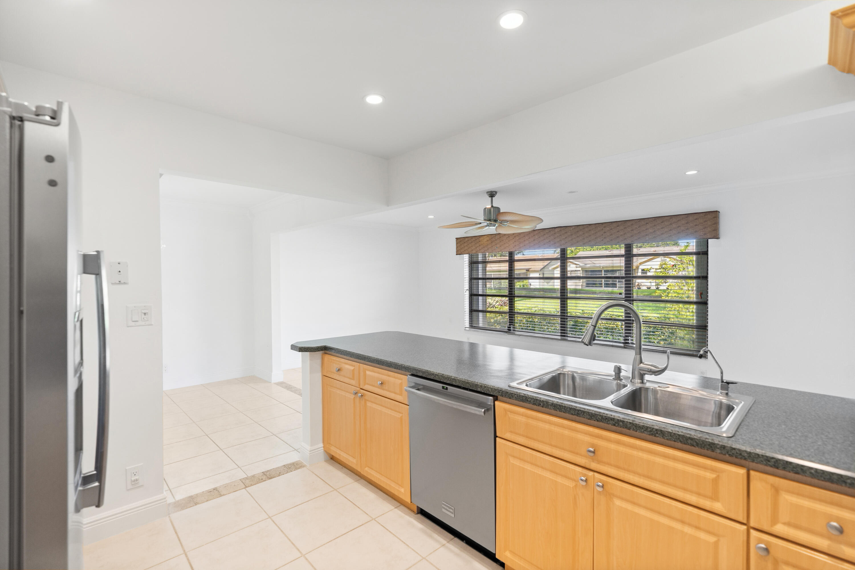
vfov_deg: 73.7
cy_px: 285
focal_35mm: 16
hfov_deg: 96.7
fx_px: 380
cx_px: 428
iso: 500
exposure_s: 1/20
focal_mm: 16
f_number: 4.5
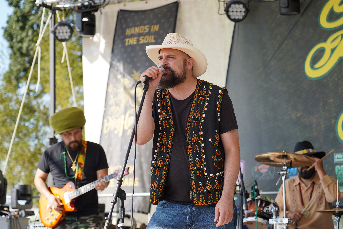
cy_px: 114
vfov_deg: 13.0
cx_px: 172
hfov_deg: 19.5
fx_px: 1000
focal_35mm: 105
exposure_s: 1/200
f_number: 4.5
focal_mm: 105
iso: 100
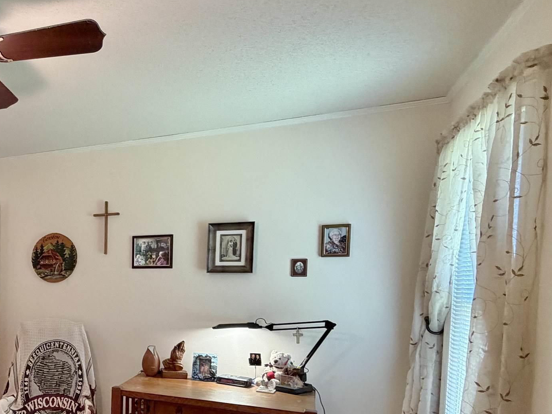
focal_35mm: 31
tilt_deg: -3.2
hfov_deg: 49.0
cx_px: 14
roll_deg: +0.3
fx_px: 494
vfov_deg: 44.1
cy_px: 306
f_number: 2.2
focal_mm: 2.22
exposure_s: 1/60
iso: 250
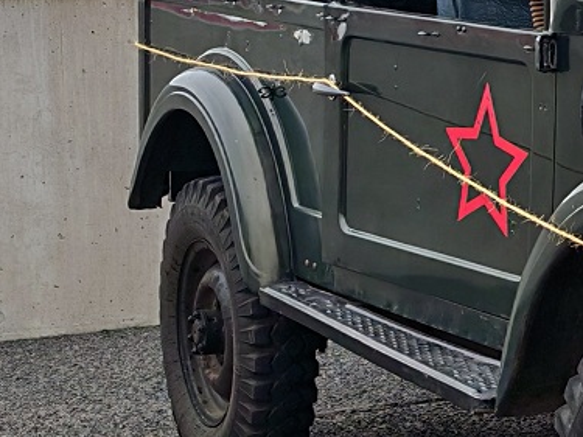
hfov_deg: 14.0
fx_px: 2189
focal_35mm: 130
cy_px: 172
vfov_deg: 11.4
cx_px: 920
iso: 100
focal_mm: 6.83
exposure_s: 1/950
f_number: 2
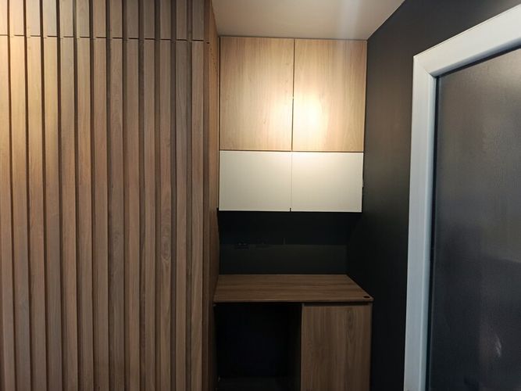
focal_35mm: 24
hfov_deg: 71.6
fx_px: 361
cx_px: 260
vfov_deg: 56.8
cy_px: 196
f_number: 1.7
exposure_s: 1/60
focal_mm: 5.24
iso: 618
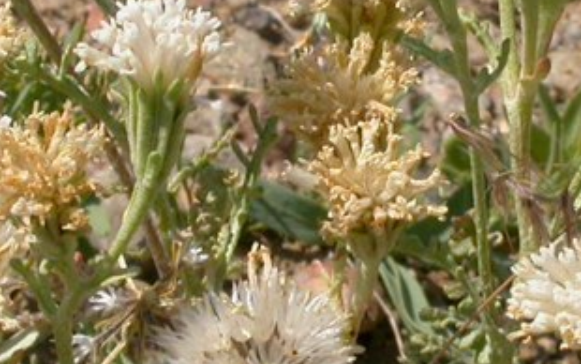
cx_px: 448
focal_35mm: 273
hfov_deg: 7.7
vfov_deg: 4.8
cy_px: 141
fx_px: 4324
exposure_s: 1/302
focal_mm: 16.2
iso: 100
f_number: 8.9
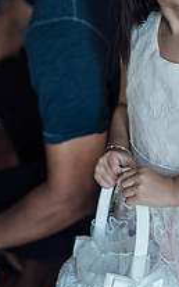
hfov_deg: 13.0
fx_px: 782
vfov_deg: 20.5
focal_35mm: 100
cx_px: 40
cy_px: 42
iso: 400
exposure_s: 1/160
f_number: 1.4
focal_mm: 35
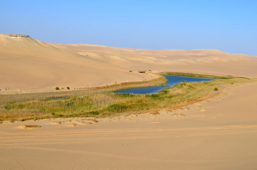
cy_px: 85
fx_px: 374
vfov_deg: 25.6
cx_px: 128
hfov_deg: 37.9
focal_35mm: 52
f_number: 13
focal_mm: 35
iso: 100
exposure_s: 1/200
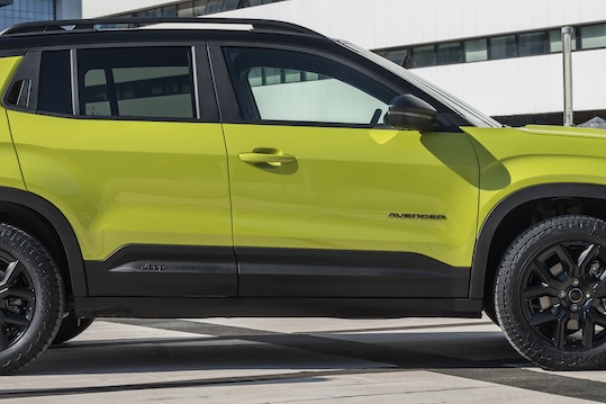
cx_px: 275
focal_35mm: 118
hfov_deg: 17.3
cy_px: 110
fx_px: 1986
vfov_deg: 11.6
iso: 64
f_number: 9
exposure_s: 1/320
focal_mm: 53
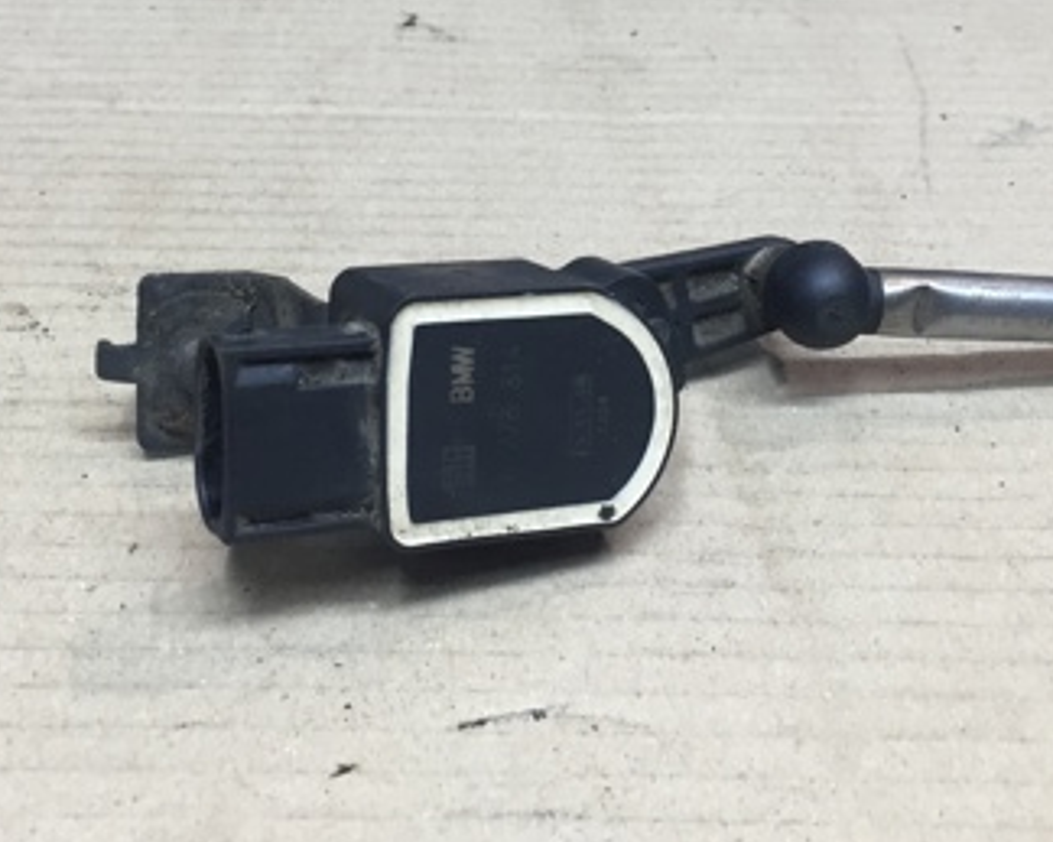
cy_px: 237
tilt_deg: -29.3
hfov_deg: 33.6
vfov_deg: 26.9
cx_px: 575
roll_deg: -2.6
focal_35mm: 56
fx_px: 1745
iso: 50
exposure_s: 1/33
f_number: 2.2
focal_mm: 4.15
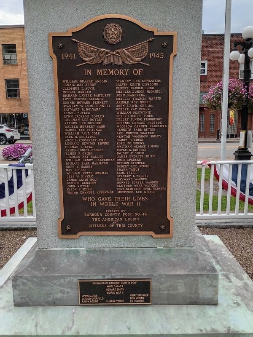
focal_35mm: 29
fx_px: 283
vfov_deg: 61.7
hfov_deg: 48.2
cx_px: 126
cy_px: 168
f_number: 1.8
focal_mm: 4.27
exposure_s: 1/535
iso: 100
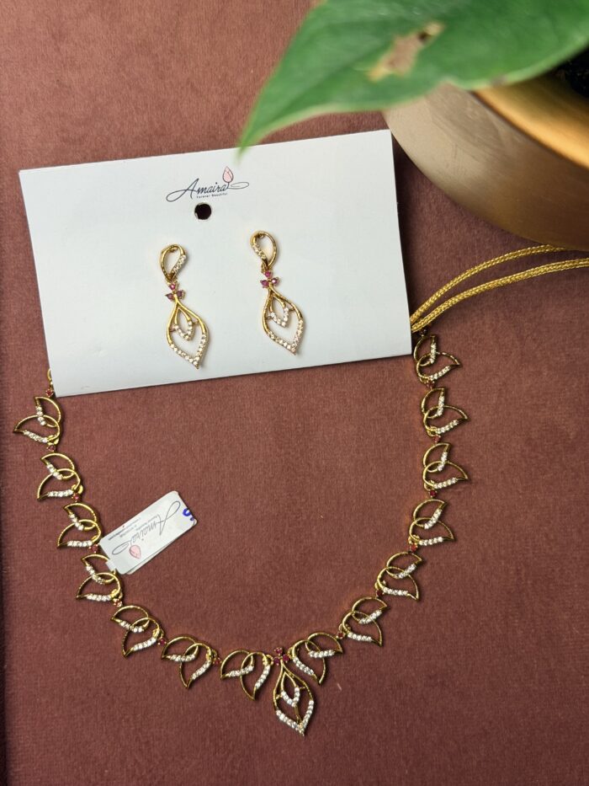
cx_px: 294
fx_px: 1089
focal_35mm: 48
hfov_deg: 30.3
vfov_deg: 39.7
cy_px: 393
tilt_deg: -84.2
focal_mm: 6.76
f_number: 1.78
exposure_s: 1/154
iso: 50
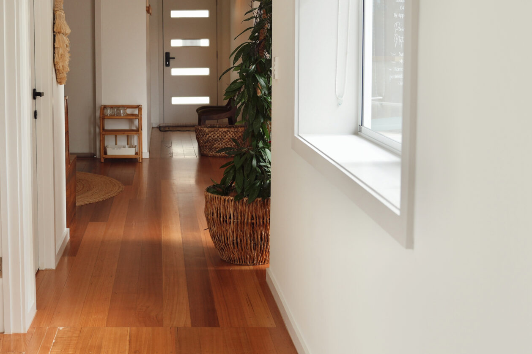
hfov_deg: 34.7
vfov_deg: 23.6
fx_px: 842
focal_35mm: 57
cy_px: 105
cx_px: 169
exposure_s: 1/50
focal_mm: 28
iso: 100
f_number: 4
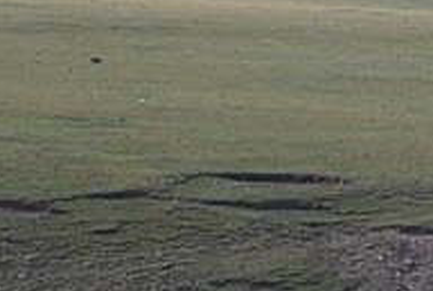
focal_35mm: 469
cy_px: 325
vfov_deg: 2.9
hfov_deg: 4.4
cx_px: 631
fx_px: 5655
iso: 400
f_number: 5.6
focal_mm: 75
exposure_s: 1/1000
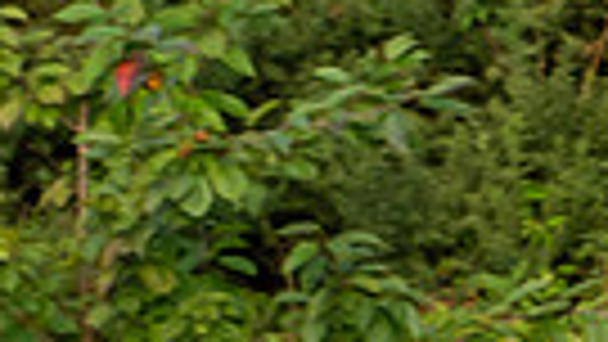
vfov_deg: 0.8
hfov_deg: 1.5
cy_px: 482
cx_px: 1270
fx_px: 23236
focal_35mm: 1441
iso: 1000
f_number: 4
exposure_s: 1/1000
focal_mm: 180
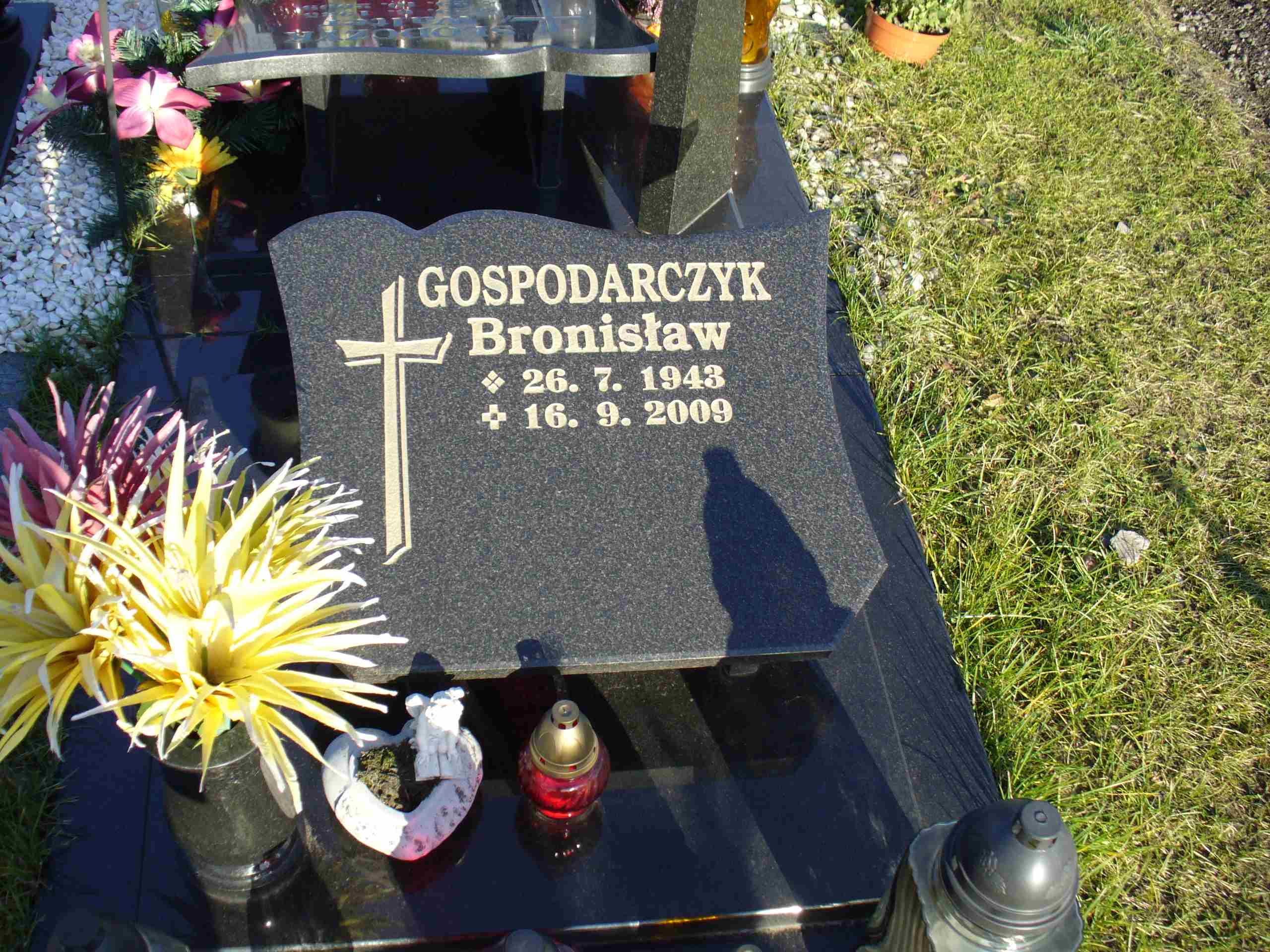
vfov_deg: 38.7
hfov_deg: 50.1
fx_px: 1357
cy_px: 476
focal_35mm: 37
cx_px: 635
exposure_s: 1/320
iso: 80
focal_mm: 6.1
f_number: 2.8
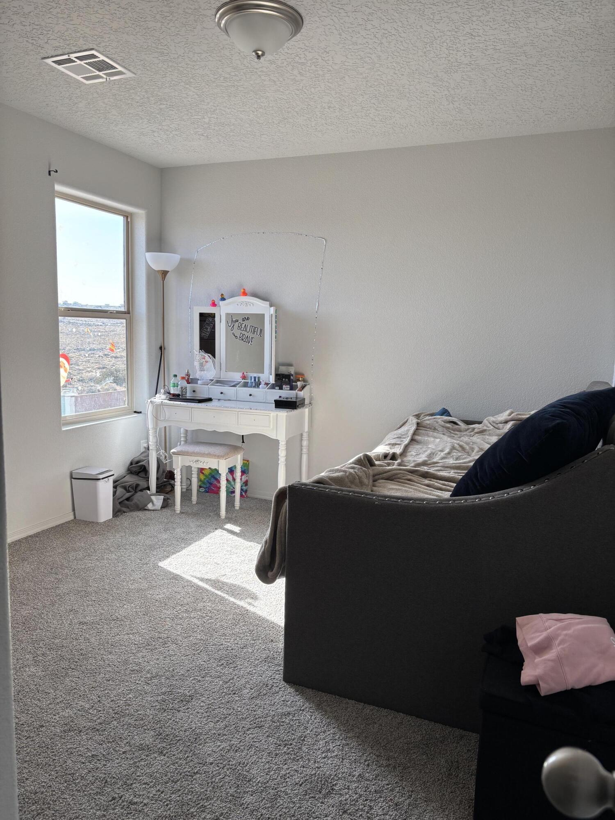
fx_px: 616
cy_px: 410
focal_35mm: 26
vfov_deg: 67.3
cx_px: 308
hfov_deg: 53.1
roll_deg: -1.3
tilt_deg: -7.8
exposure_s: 1/188
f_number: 1.6
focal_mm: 5.96
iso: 40
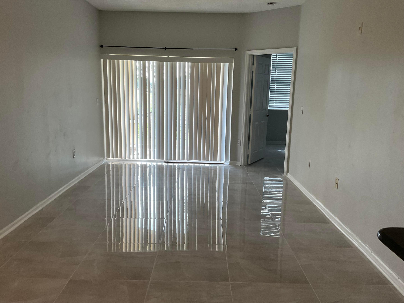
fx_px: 338
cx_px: 202
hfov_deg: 61.7
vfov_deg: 48.2
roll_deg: +0.3
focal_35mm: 29
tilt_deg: -11.3
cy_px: 152
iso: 64
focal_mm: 3
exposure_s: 1/120
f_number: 1.8
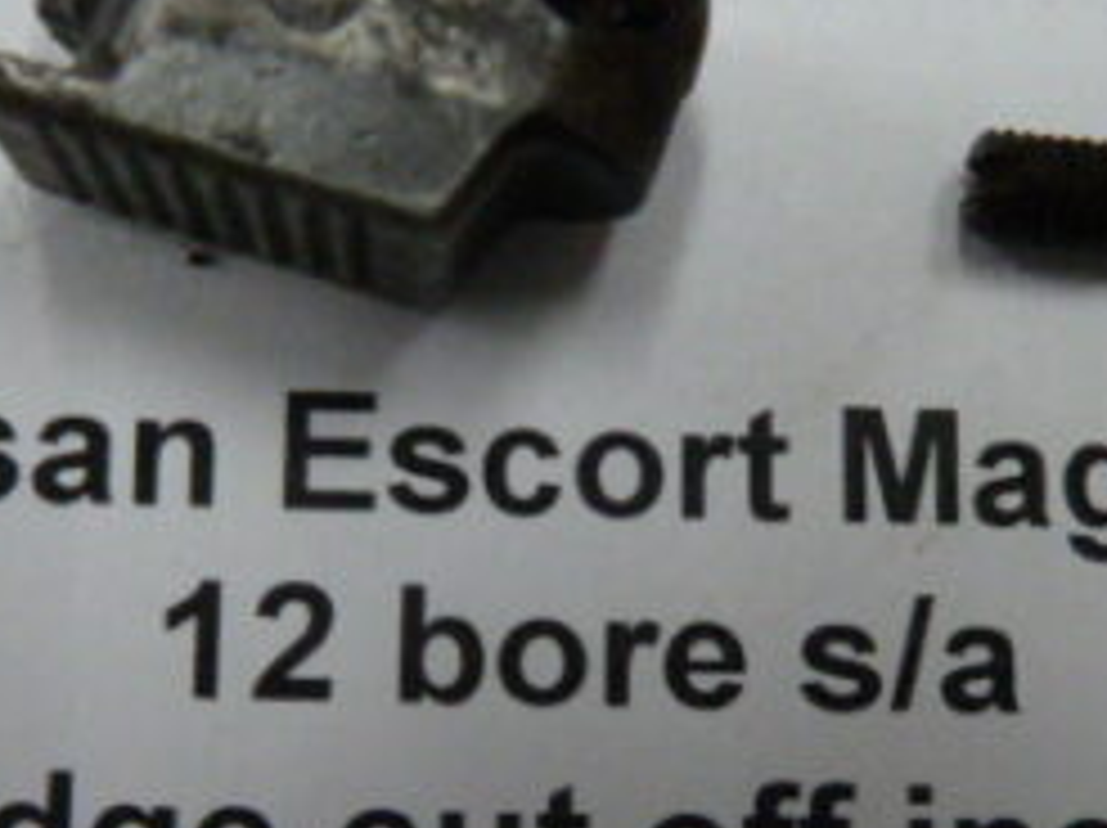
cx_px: 544
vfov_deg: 23.8
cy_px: 608
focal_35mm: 61
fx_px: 1949
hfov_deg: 31.7
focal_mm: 4.1
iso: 640
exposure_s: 1/60
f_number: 3.3
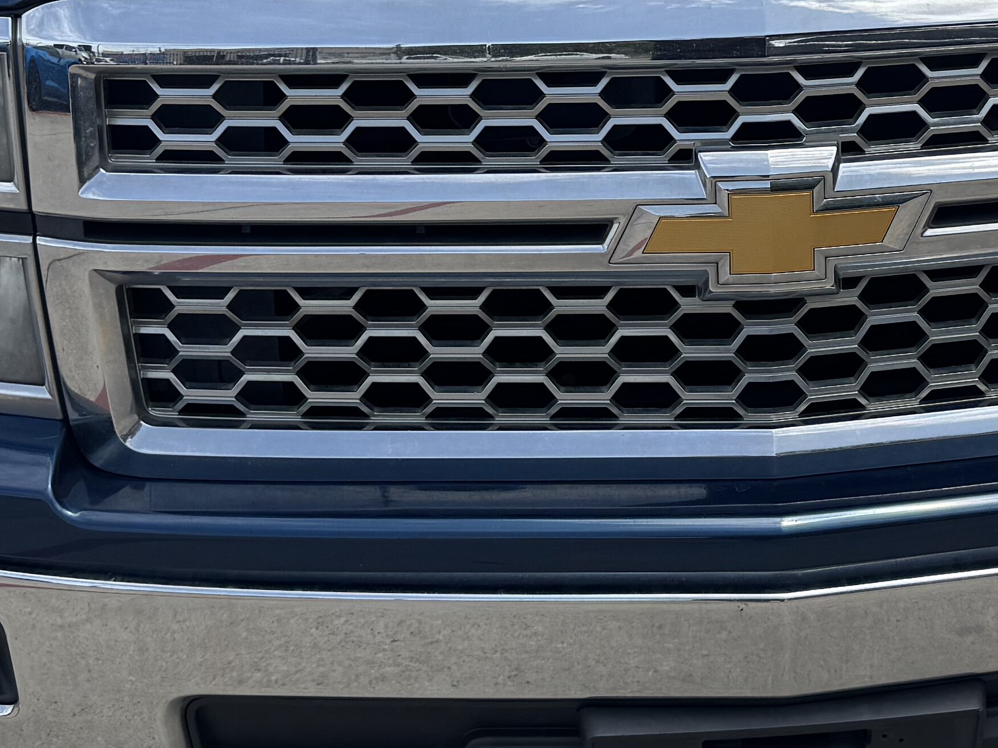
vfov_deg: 18.3
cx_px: 741
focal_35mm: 78
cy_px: -29
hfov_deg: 24.8
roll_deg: +1.9
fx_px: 2248
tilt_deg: -11.3
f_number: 1.78
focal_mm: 6.76
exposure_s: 1/4950
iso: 80
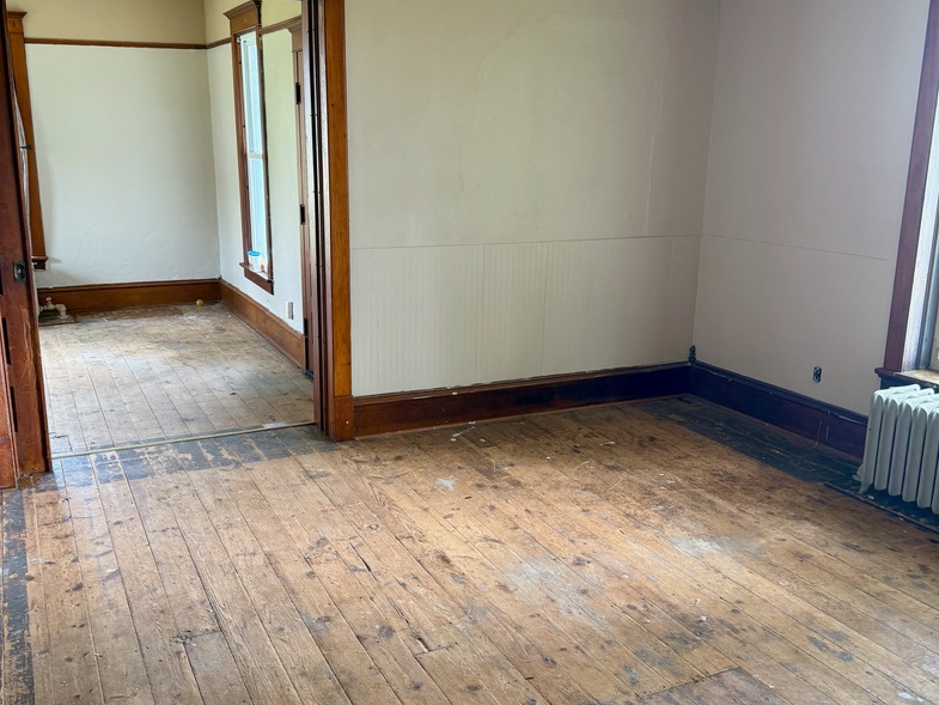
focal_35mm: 33
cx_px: 456
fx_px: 895
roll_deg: -0.9
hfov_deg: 55.3
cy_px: 363
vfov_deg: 43.0
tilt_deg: -13.6
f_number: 1.78
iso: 160
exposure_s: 1/60
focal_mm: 6.76
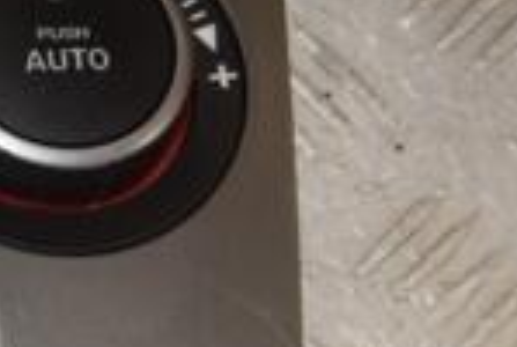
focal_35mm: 211
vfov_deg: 6.5
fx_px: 3036
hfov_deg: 9.4
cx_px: -354
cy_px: 260
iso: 800
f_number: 9
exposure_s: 1/200
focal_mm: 35
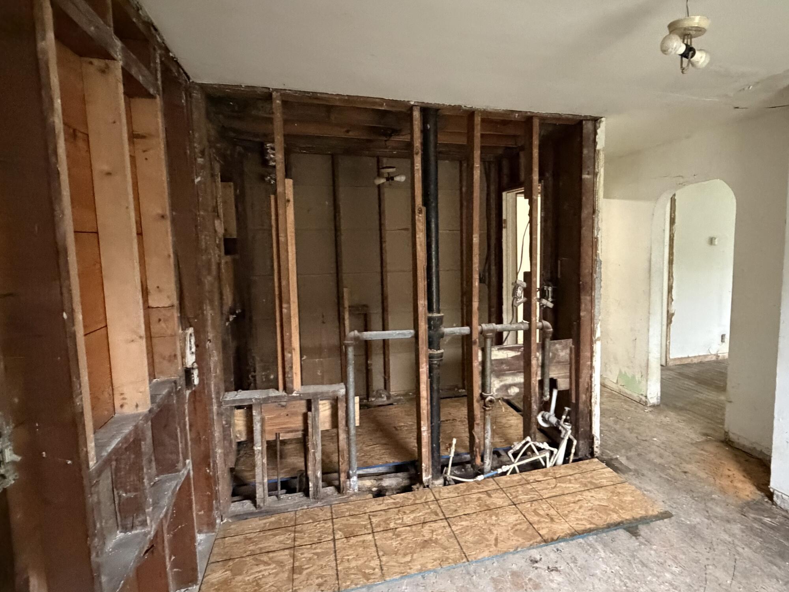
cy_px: 292
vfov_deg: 63.4
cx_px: 466
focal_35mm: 21
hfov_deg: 78.3
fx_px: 479
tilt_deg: -4.7
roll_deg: +1.8
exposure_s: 1/60
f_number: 2.2
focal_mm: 2.22
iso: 1000
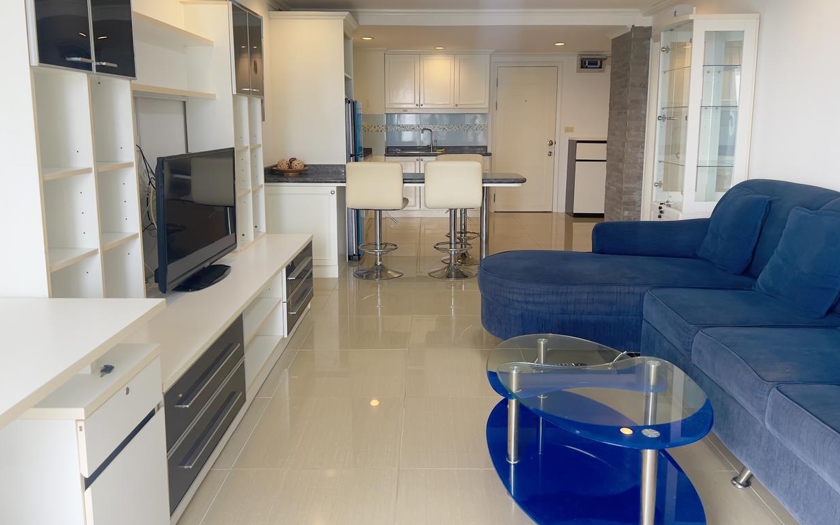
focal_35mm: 28
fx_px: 641
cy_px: 220
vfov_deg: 44.4
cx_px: 425
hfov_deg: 66.5
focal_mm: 5.7
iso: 125
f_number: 1.5
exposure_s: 1/92
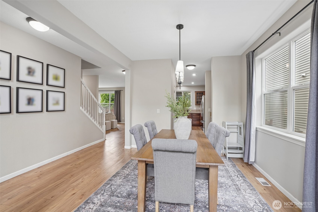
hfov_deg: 96.7
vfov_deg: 73.7
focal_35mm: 16
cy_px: 106
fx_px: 141
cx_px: 159
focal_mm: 16
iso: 400
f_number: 8
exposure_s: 1/15
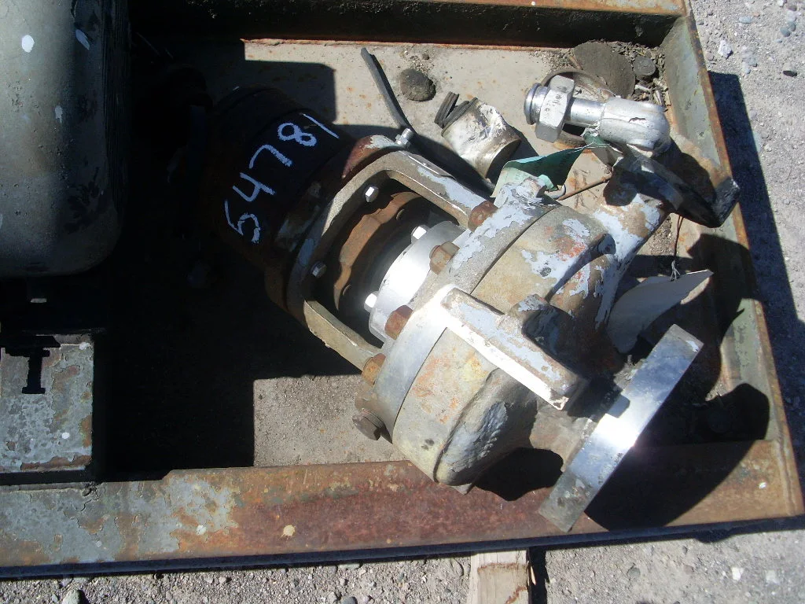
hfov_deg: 49.0
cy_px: 302
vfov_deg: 37.7
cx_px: 402
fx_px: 884
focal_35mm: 38
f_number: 7.7
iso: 80
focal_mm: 6.3
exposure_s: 1/350
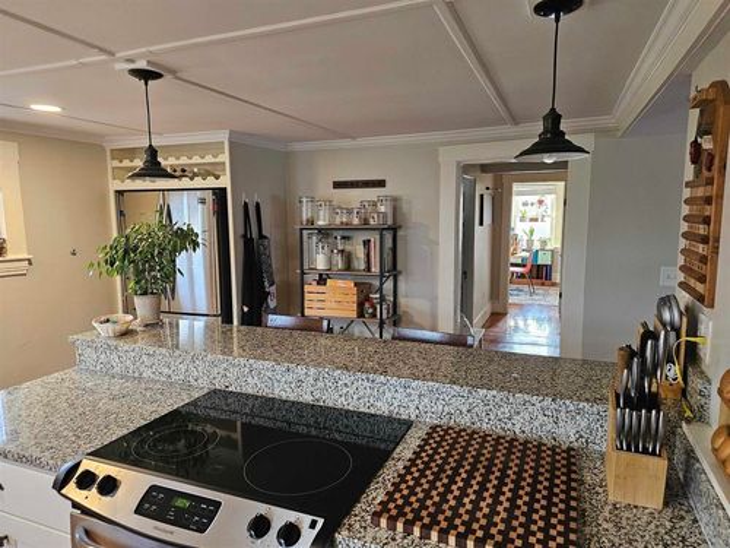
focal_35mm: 23
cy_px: 274
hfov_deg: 73.9
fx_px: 485
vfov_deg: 58.9
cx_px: 365
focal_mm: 6.3
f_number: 1.7
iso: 500
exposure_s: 1/120
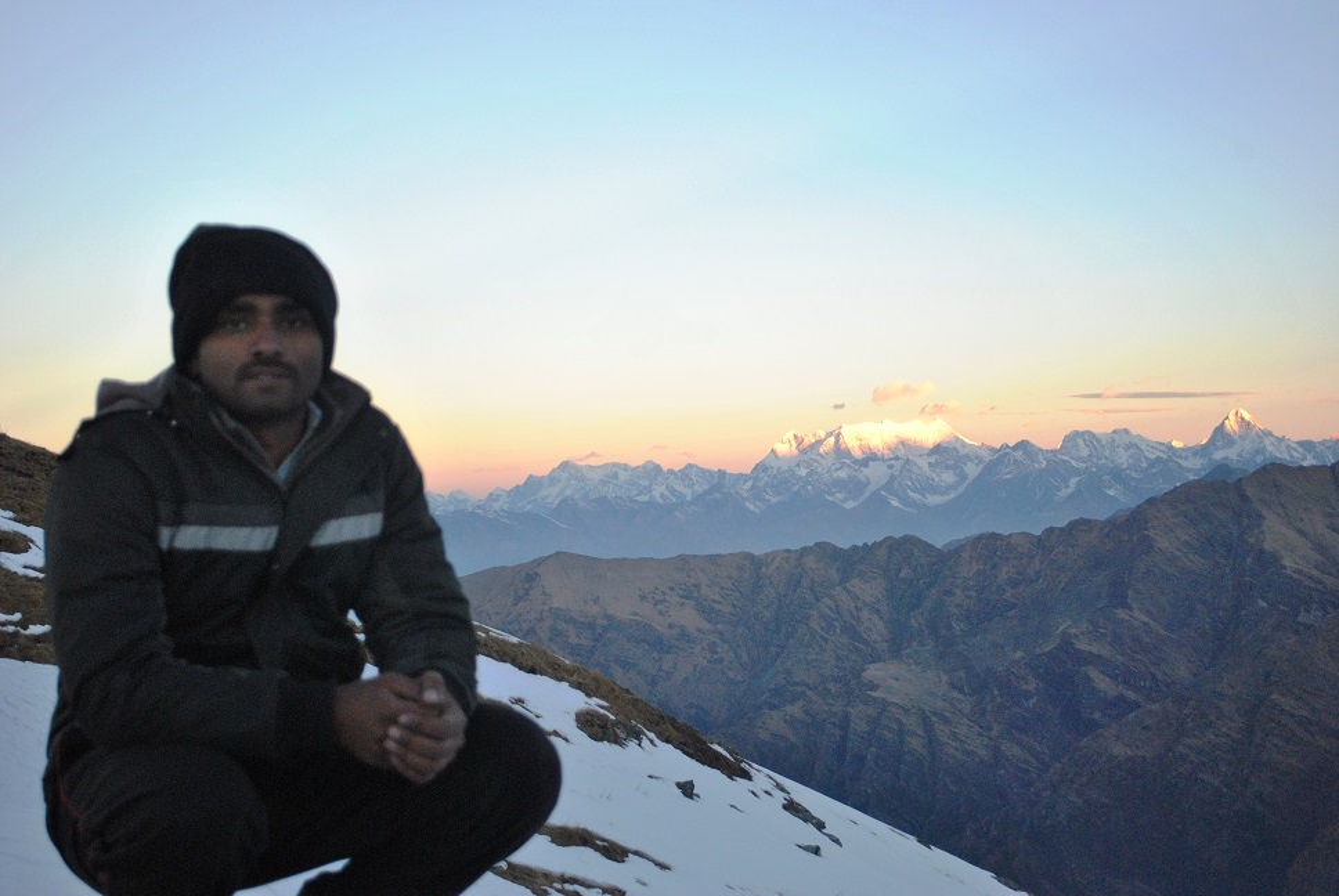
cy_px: 448
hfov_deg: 33.4
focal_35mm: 60
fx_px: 2234
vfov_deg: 22.7
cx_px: 670
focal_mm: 40
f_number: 5.3
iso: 800
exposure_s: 1/320
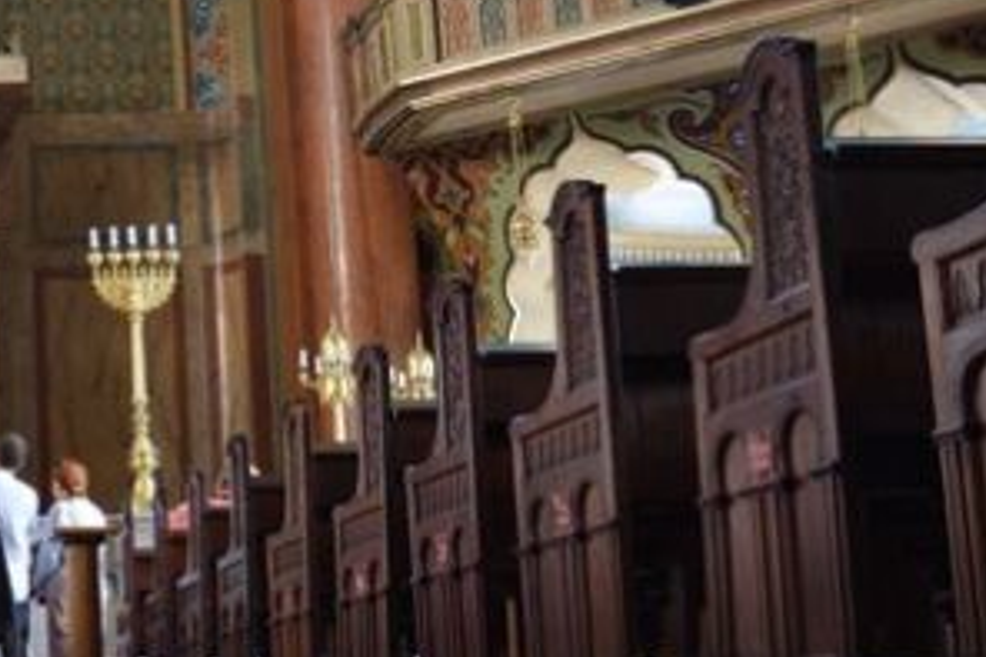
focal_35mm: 74
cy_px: 402
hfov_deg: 24.9
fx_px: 2030
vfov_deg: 18.3
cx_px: -163
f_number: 3.8
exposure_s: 1/30
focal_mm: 21
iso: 800
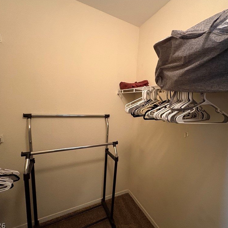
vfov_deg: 84.0
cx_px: 129
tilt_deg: -4.1
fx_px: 127
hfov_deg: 83.5
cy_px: 113
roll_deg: -3.4
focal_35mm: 17
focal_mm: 2.22
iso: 800
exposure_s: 1/40
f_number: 2.2
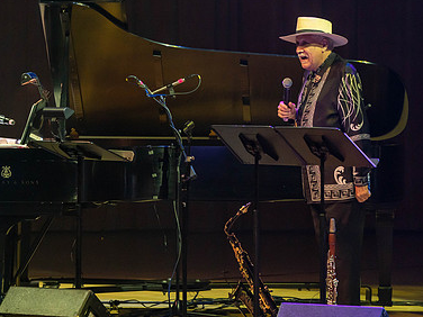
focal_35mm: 340
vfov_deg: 4.4
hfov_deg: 5.8
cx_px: 135
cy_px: 121
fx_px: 4155
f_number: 5.6
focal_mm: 229
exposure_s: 1/250
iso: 3200
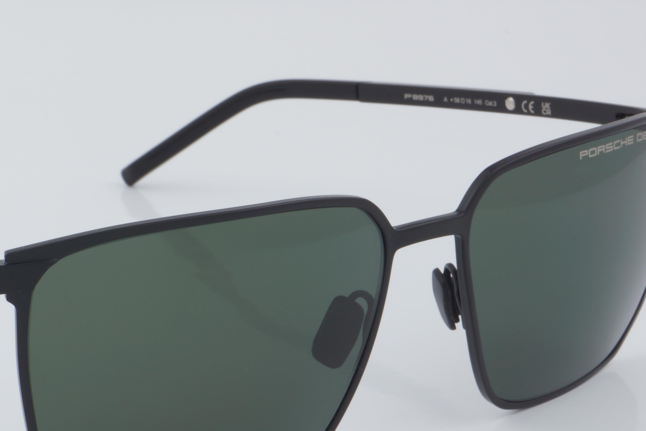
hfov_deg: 16.9
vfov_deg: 11.3
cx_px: 188
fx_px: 2171
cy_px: 339
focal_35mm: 121
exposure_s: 1/4
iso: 100
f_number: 32
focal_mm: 50
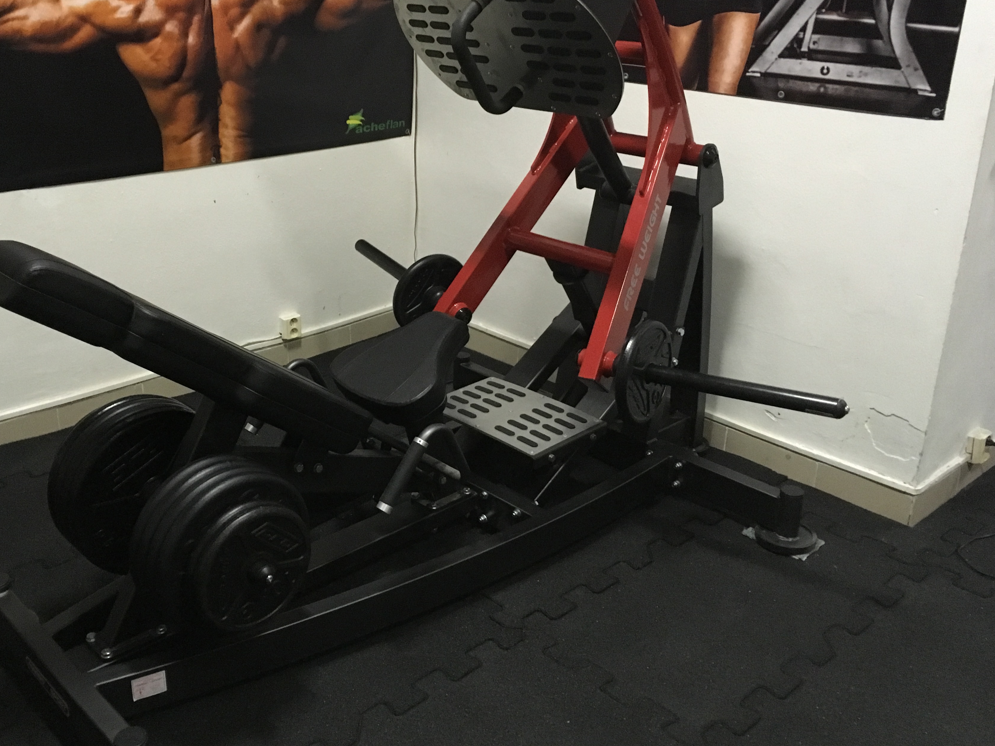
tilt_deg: -21.1
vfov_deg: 40.7
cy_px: 343
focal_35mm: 35
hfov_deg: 52.4
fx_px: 1006
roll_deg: -0.9
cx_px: 413
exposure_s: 1/17
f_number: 2.2
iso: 320
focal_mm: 4.15
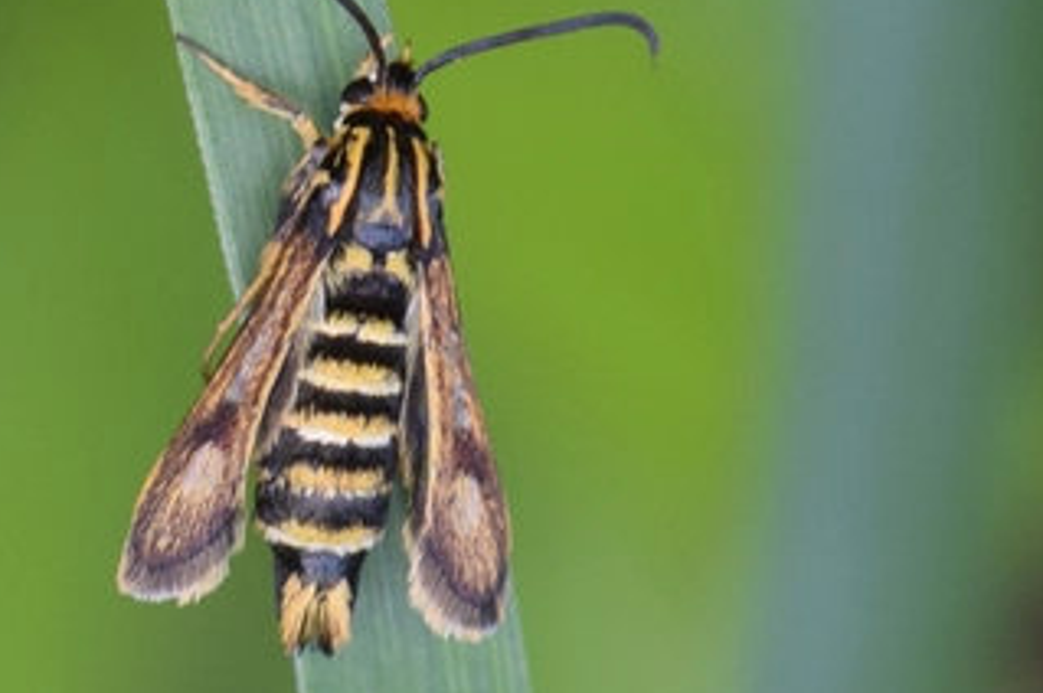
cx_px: 262
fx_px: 7409
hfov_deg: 8.0
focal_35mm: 256
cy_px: 258
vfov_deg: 5.4
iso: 400
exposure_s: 1/200
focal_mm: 85
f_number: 8
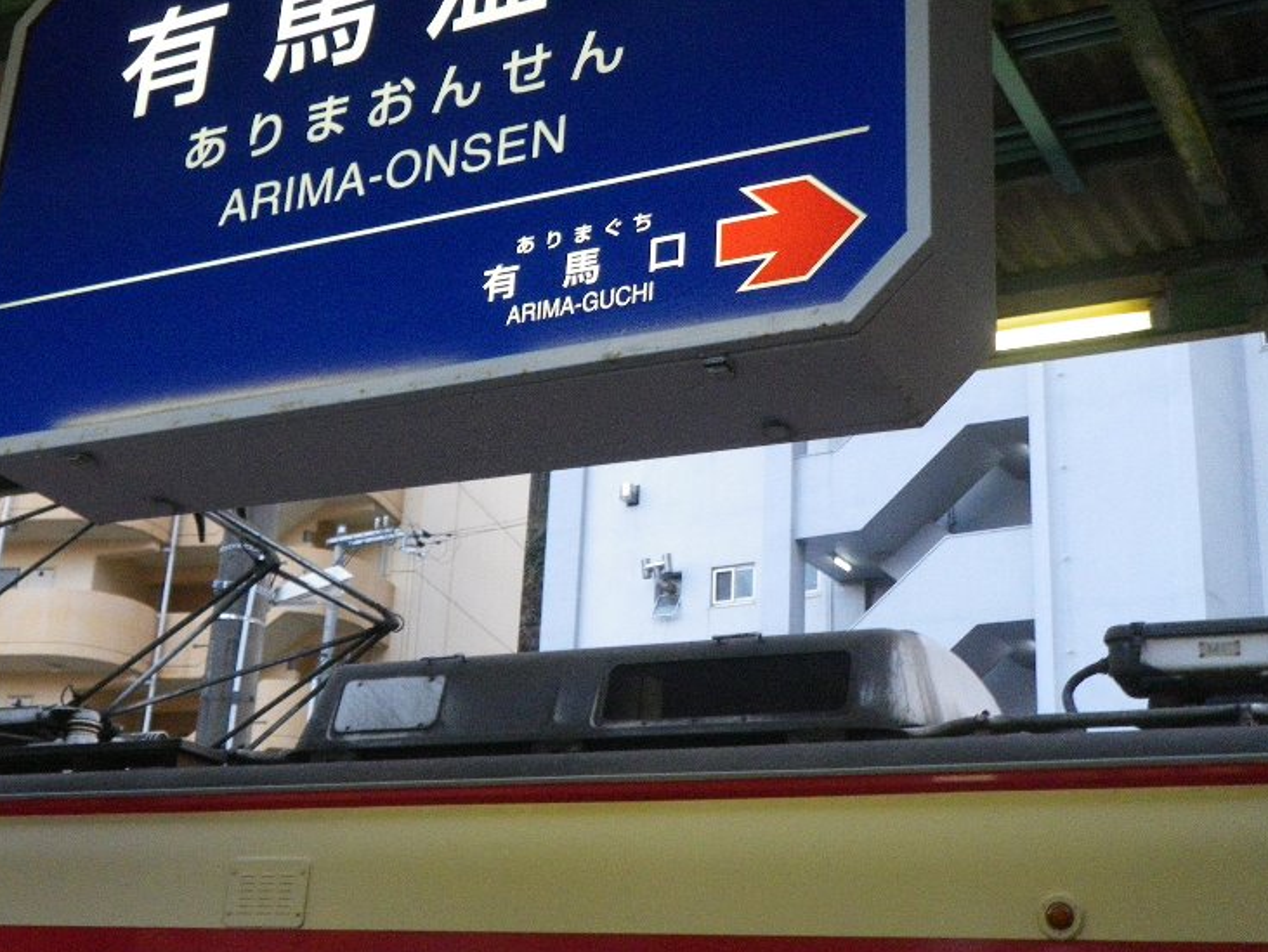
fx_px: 1796
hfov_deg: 38.7
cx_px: 484
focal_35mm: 49
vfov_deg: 29.7
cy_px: 442
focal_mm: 6.2
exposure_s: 1/60
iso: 250
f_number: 3.8
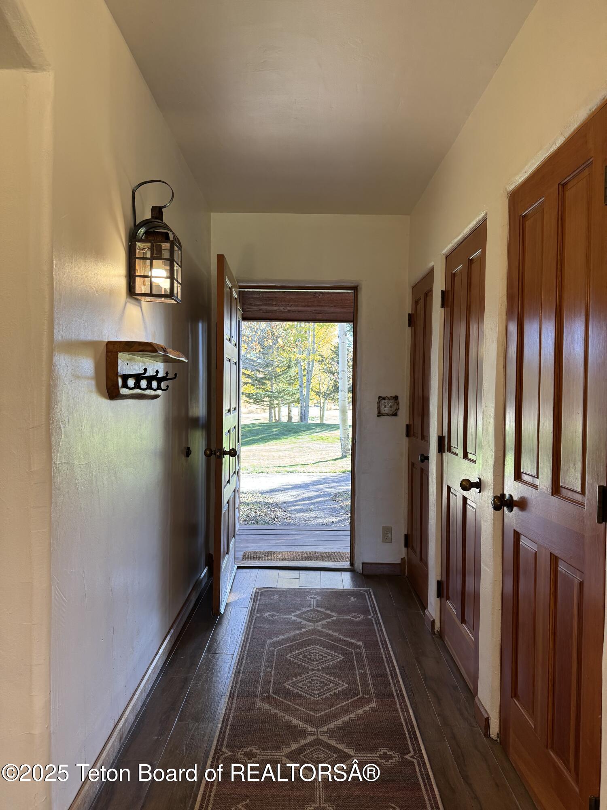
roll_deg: -1.2
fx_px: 561
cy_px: 405
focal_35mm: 24
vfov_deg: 71.6
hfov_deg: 56.8
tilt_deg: -1.2
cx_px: 304
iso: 125
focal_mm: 6.76
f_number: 1.78
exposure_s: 1/120
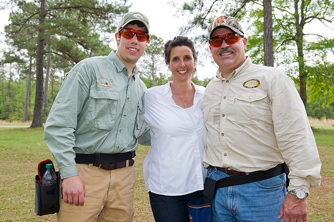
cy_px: 111
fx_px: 352
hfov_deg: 50.7
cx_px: 167
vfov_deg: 35.0
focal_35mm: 38
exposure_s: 1/250
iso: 400
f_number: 6.3
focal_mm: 38
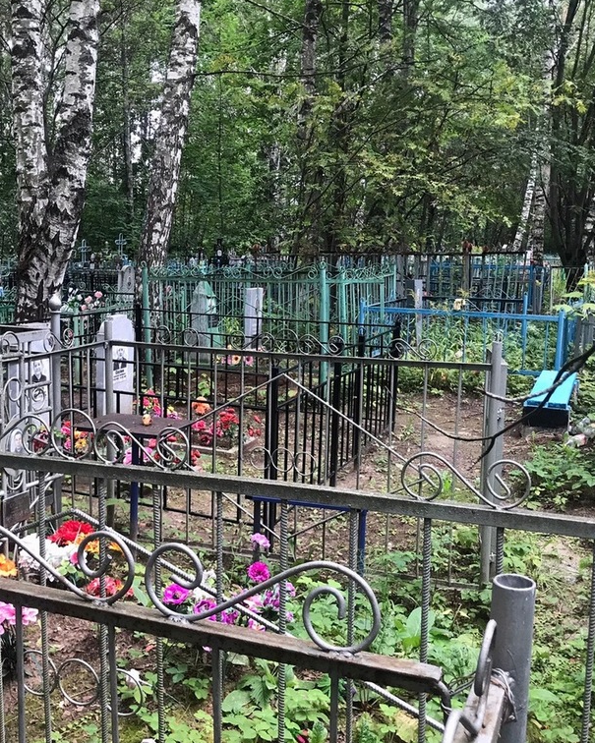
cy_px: 370
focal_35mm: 37
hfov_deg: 40.1
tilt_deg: -7.7
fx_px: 814
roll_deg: -2.9
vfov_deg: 49.1
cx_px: 266
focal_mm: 3.99
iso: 25
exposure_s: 1/33
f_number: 1.8
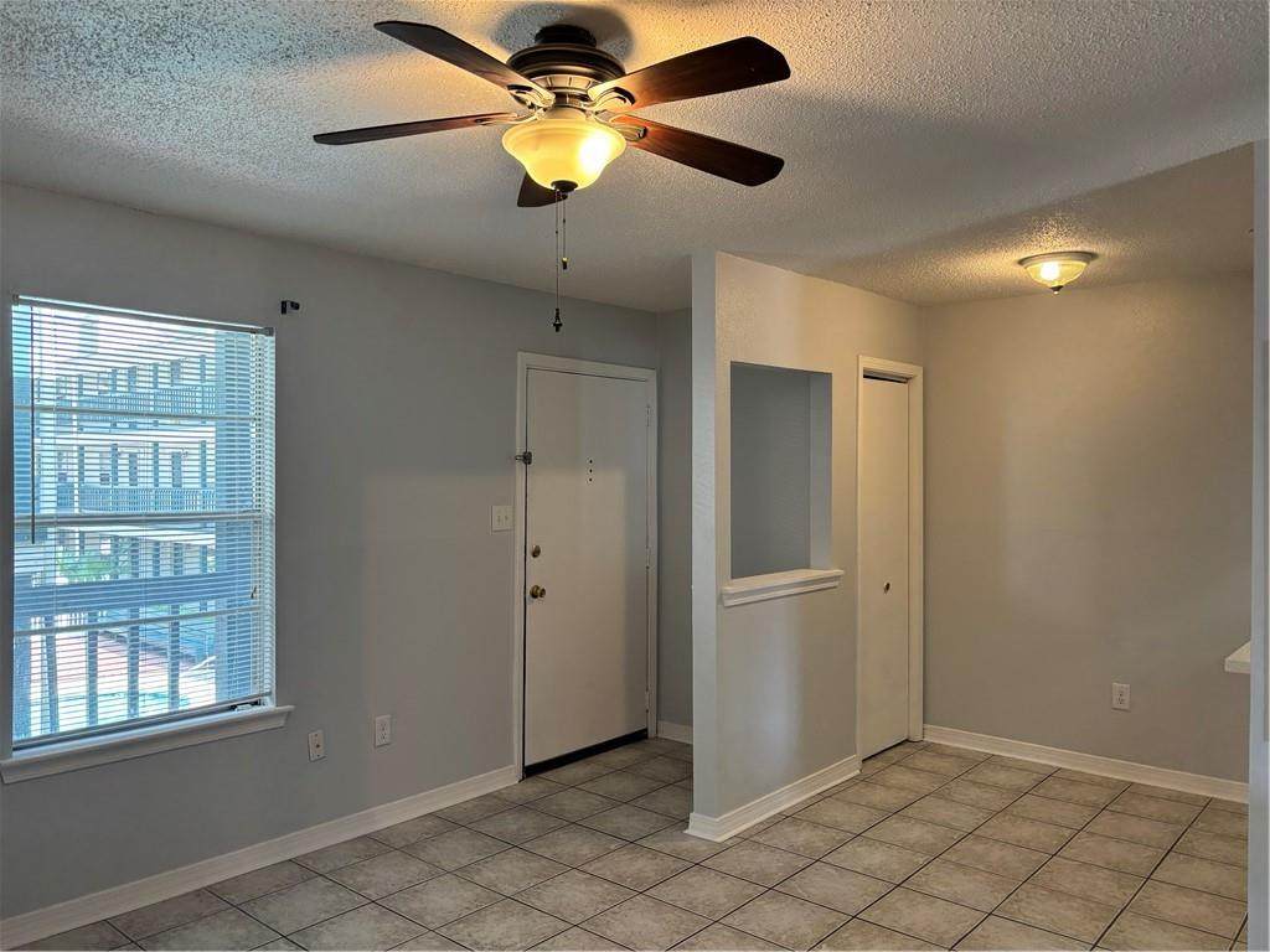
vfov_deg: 53.1
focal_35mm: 26
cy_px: 476
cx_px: 635
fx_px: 954
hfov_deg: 67.3
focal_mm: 5.96
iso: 125
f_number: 1.6
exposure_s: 1/120
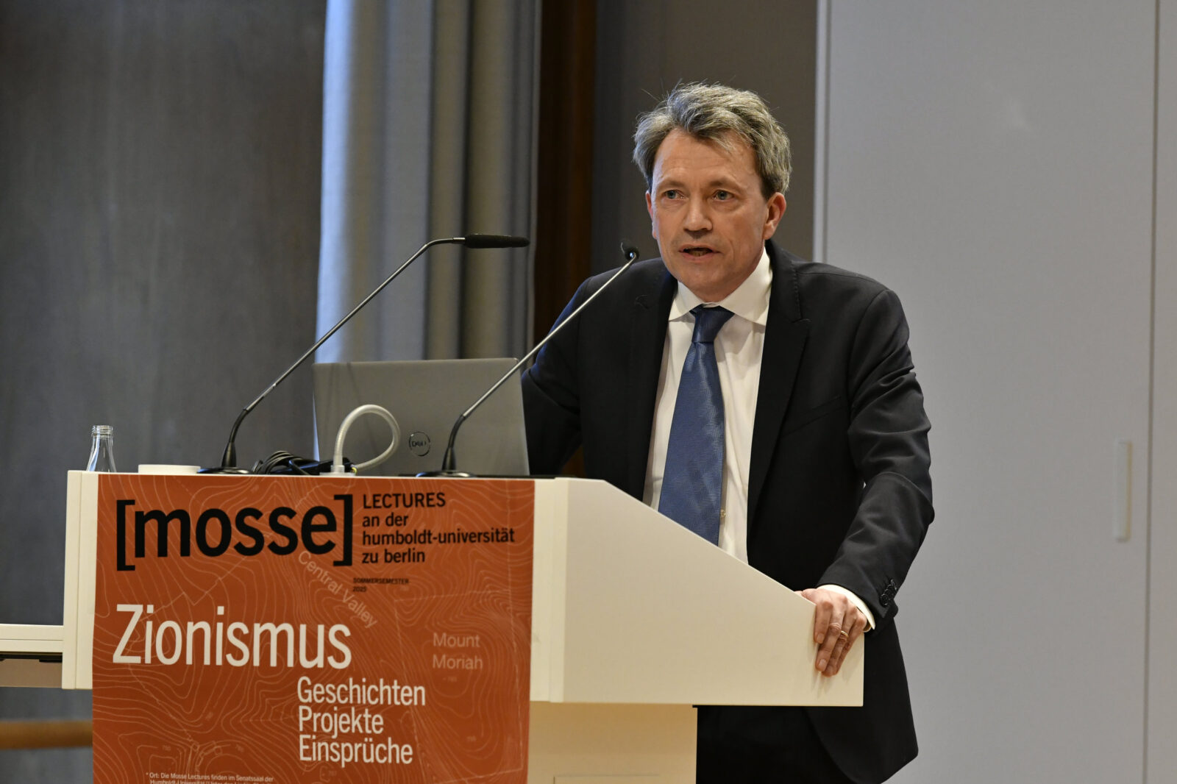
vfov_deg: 5.2
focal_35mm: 262
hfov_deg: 7.8
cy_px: 392
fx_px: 8580
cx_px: 588
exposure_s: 1/400
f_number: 4.5
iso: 3200
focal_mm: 175
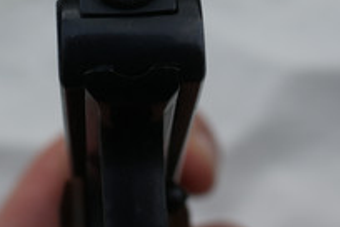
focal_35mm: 110
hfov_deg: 18.6
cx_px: 123
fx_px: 1039
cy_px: -34
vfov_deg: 12.2
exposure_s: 1/80
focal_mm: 30
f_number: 5.6
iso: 100
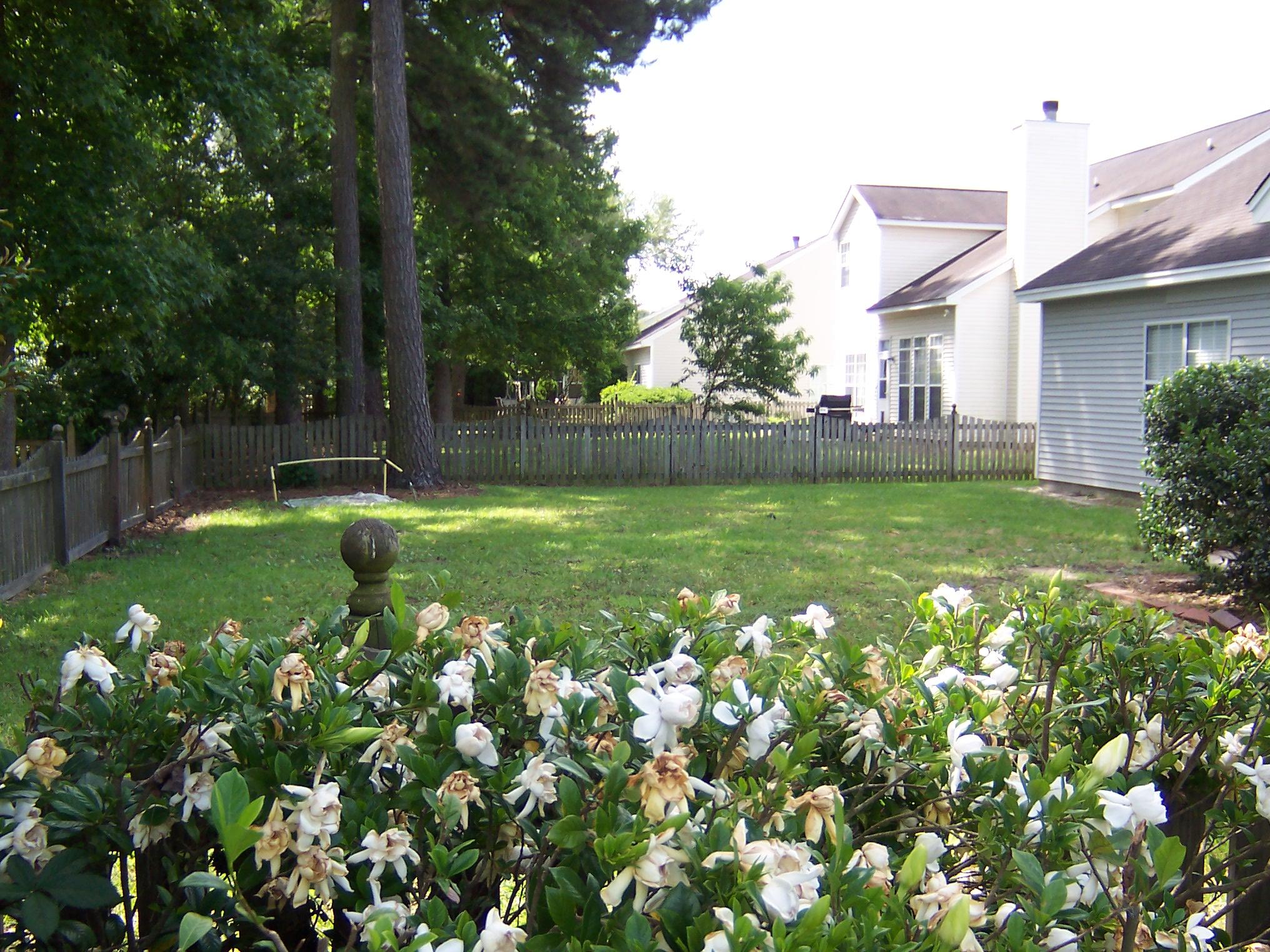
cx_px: 635
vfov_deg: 39.7
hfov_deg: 51.4
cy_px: 476
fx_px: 1321
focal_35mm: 36
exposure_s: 1/350
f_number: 2.2
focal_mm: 5.6
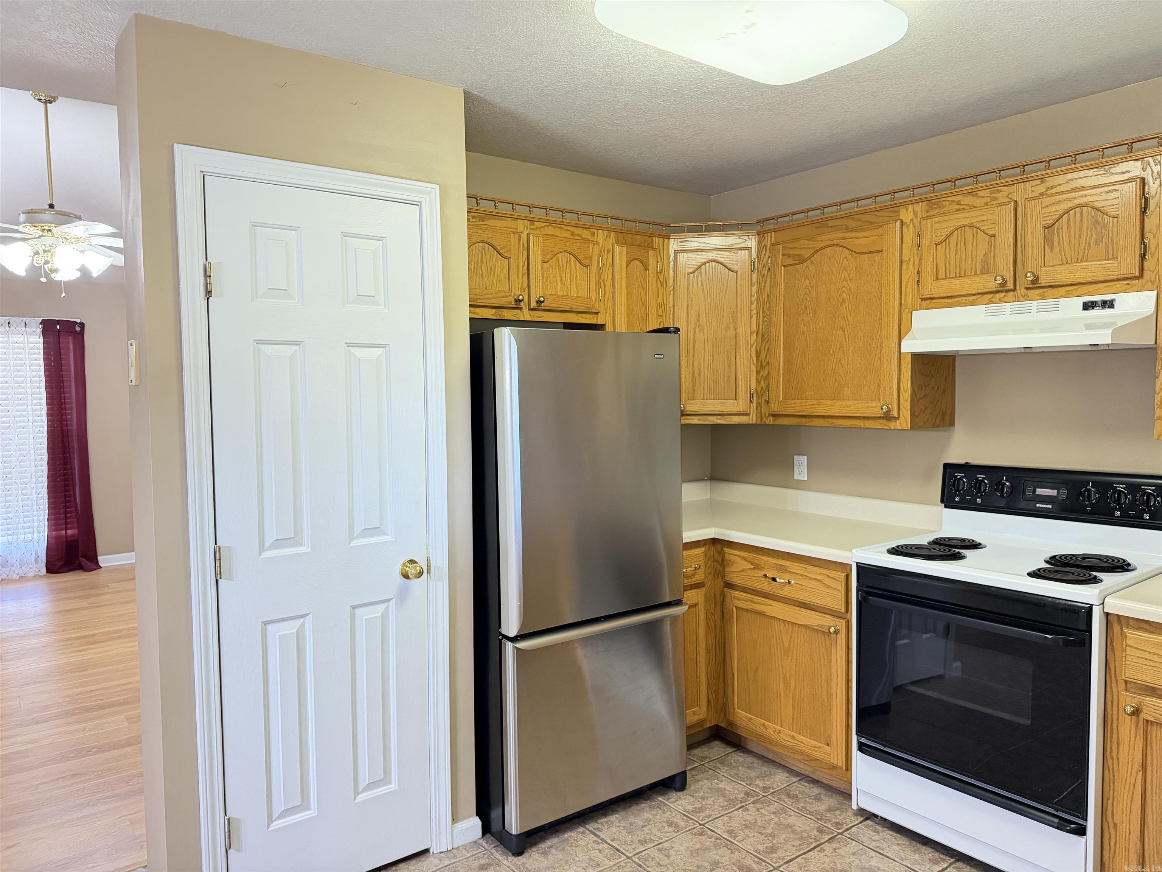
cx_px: 581
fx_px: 806
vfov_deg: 56.8
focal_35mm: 24
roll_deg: +1.6
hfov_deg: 71.6
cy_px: 436
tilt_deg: -3.6
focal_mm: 6.76
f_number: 1.78
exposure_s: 1/60
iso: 800
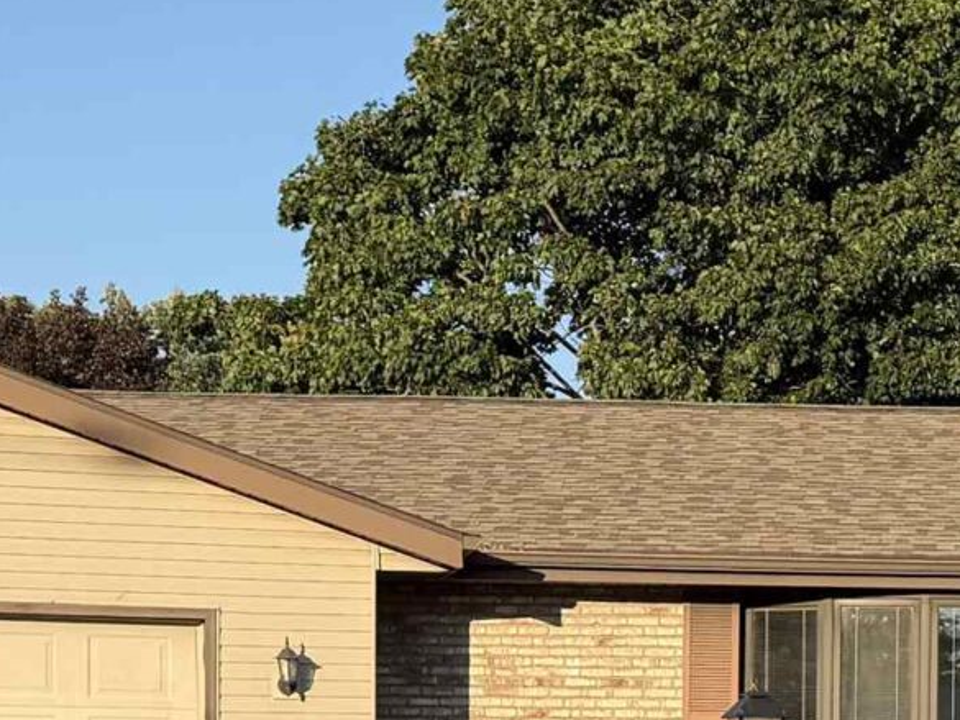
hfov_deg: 18.3
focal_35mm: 105
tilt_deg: -1.8
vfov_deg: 13.7
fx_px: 2913
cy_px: 856
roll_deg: -0.3
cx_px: 929
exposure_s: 1/3021
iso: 80
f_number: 1.78
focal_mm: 6.76
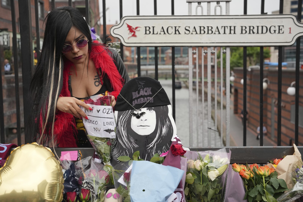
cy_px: 101
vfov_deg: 27.0
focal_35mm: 50
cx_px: 152
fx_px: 421
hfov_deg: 39.6
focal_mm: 50
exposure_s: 1/1000
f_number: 5
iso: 800
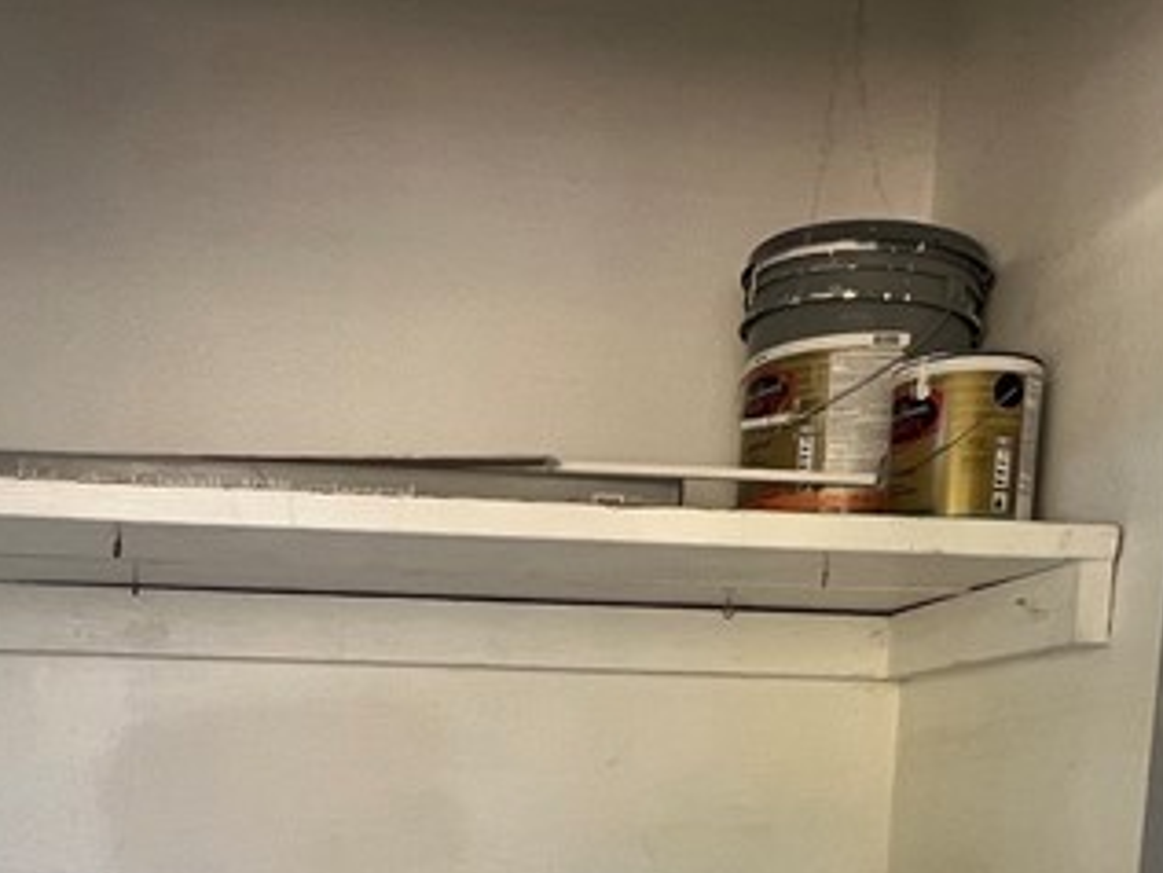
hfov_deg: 44.5
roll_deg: -0.2
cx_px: 448
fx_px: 1412
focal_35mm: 42
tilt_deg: -9.1
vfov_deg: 29.5
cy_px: 1049
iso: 160
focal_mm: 1.57
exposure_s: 1/99
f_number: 1.8
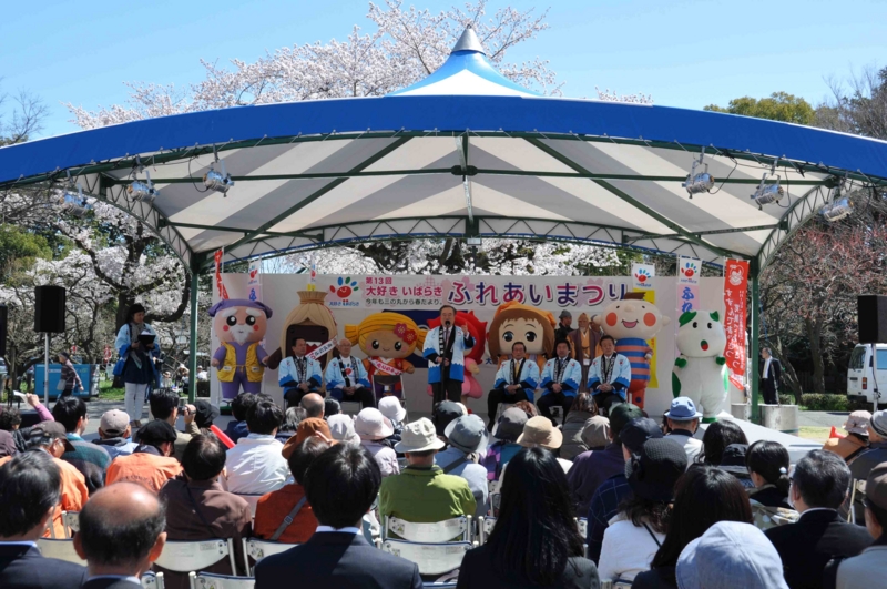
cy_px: 294
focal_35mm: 48
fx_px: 1181
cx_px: 444
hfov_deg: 41.2
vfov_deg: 28.0
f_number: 9
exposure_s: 1/320
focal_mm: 32
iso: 200
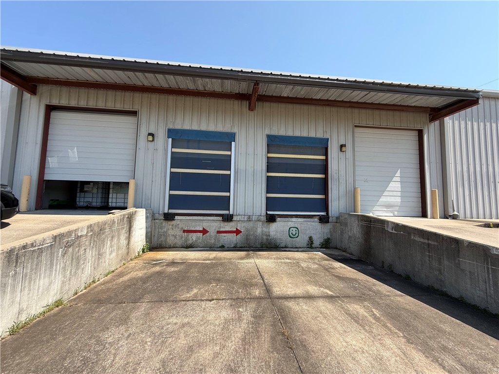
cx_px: 250
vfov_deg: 85.7
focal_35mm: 14
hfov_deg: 102.1
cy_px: 187
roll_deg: -1.4
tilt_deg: +6.6
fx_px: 202
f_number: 2.2
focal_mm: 2.22
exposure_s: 1/942
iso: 50
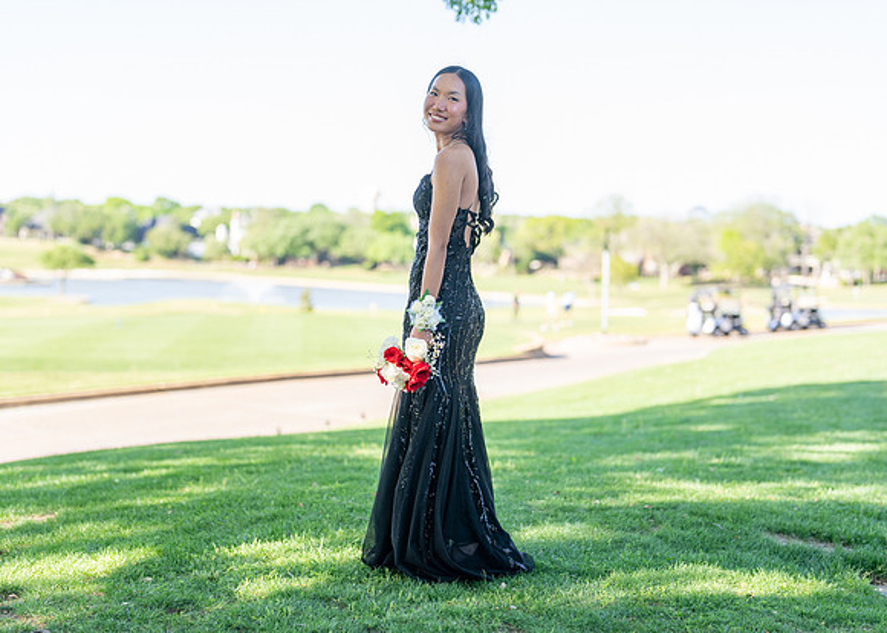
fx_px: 1325
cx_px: 444
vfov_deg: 26.9
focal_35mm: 53
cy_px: 316
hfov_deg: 37.0
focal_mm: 50
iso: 160
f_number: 1.8
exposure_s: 1/1000
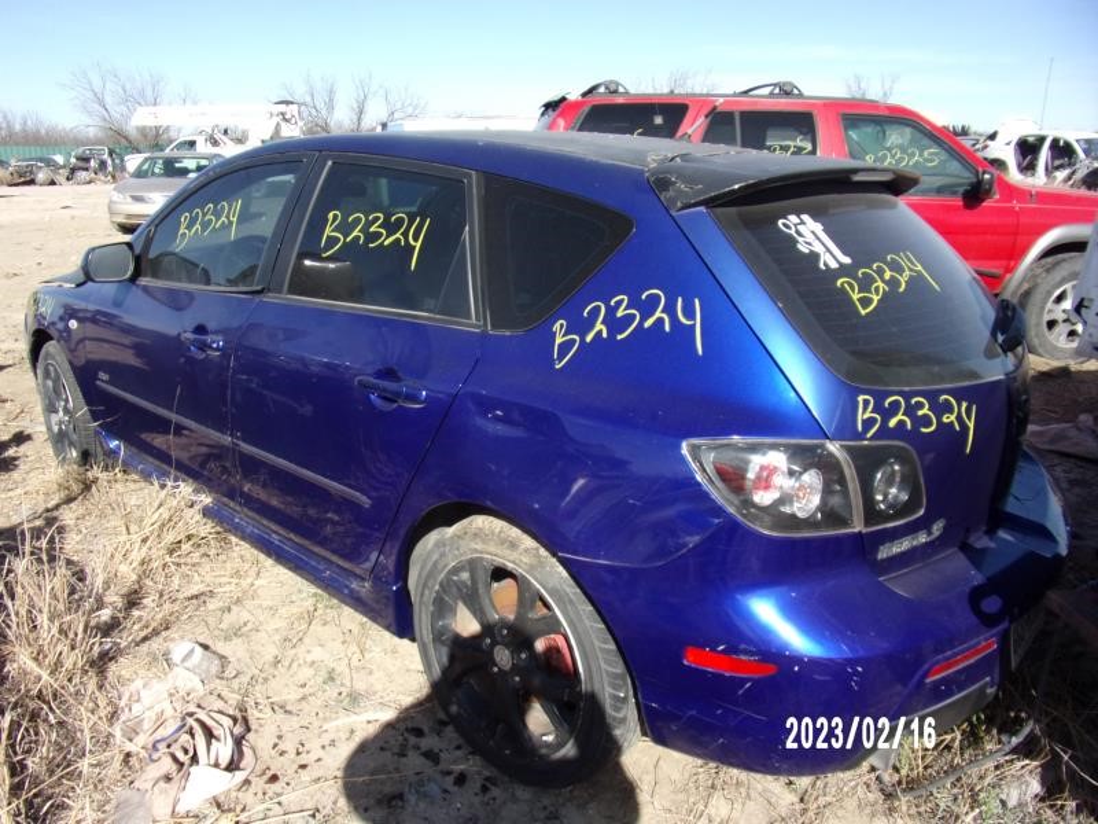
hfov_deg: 71.6
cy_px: 412
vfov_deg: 56.8
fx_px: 761
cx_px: 549
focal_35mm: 24
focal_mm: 4.3
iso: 80
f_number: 3.3
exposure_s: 1/750
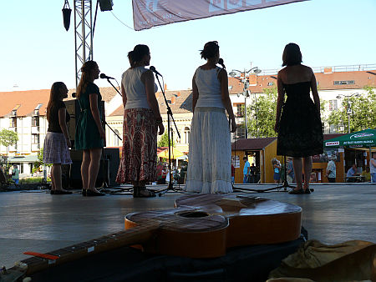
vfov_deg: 25.3
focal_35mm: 58
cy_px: 141
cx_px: 188
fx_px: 630
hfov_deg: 33.2
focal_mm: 12.2
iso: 100
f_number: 4.5
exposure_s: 1/250
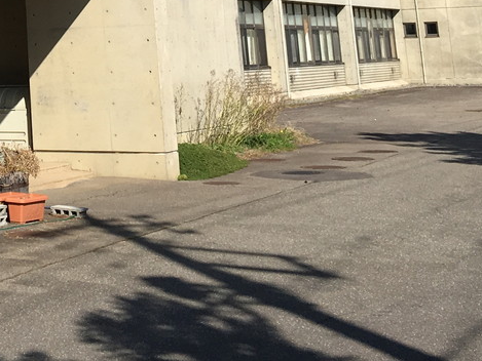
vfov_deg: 15.3
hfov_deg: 20.5
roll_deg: +1.0
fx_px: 1240
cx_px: -99
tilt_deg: +11.8
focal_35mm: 89
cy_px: -192
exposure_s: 1/1672
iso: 25
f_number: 2.2
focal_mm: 4.15
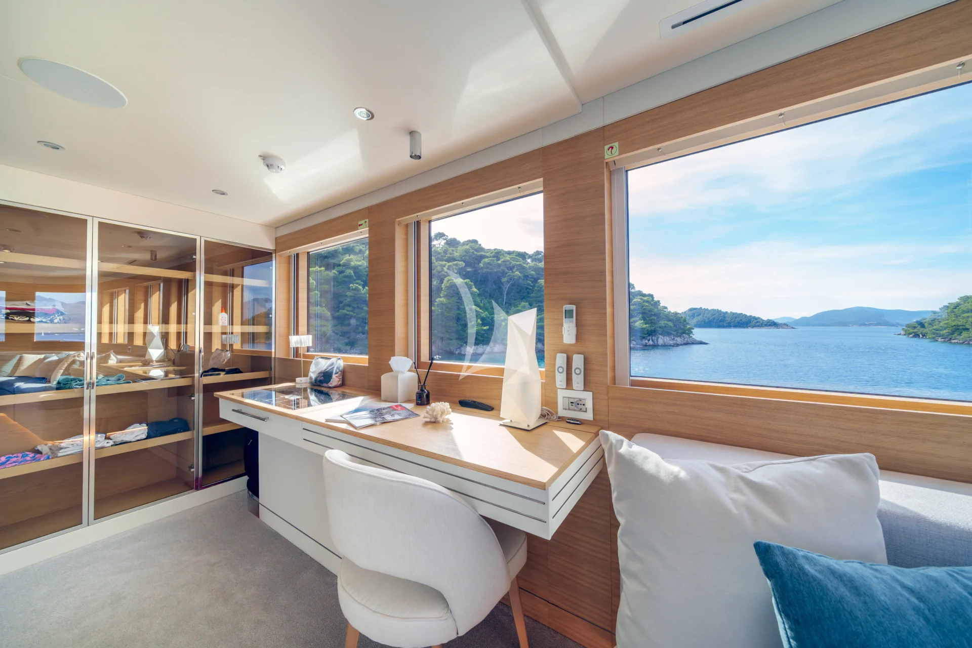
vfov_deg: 90.0
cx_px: 486
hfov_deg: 112.6
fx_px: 324
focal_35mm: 12
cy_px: 324
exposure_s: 1/100
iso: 500
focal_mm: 12
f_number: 8
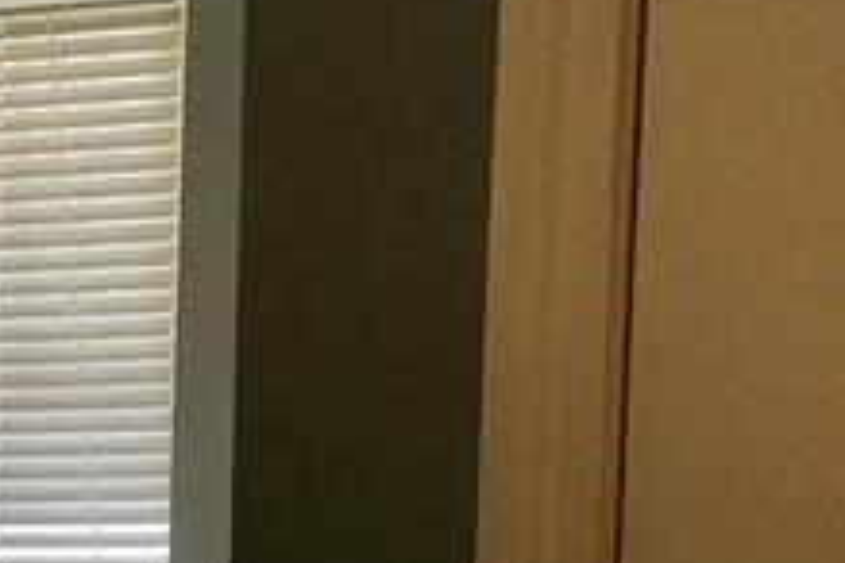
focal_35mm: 136
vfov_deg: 9.7
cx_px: -787
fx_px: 3192
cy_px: 929
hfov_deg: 13.2
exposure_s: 1/377
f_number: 1.8
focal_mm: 3.99
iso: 20
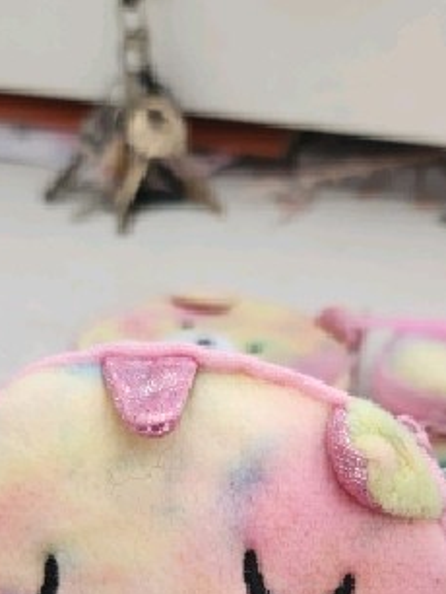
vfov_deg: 38.3
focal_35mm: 47
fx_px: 806
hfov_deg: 30.9
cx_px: 260
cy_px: 505
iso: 125
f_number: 1.8
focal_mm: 5
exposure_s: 1/100
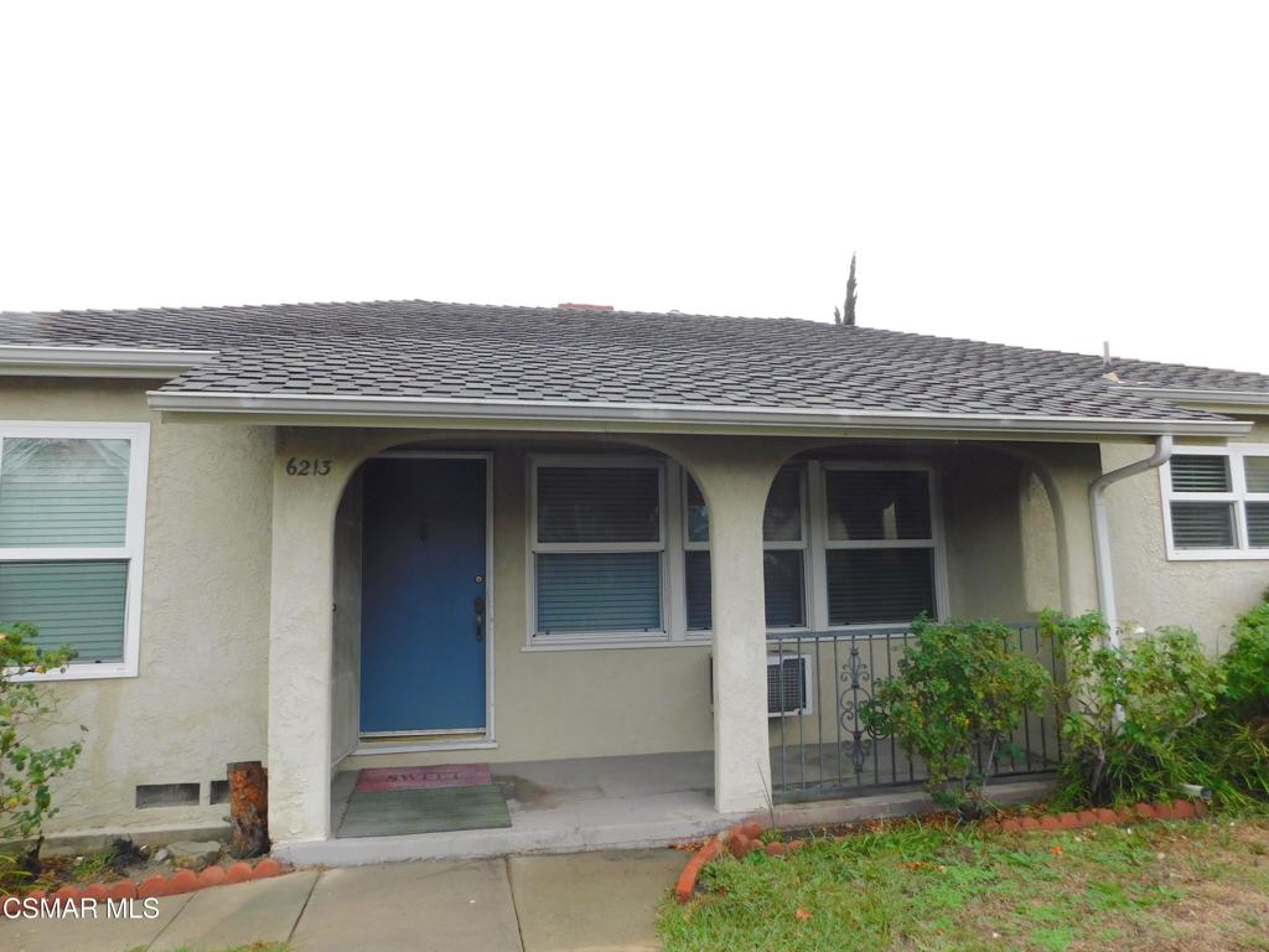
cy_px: 476
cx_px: 634
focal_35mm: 23
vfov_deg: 58.9
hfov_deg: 73.9
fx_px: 843
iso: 125
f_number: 3
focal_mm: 4
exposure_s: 1/320
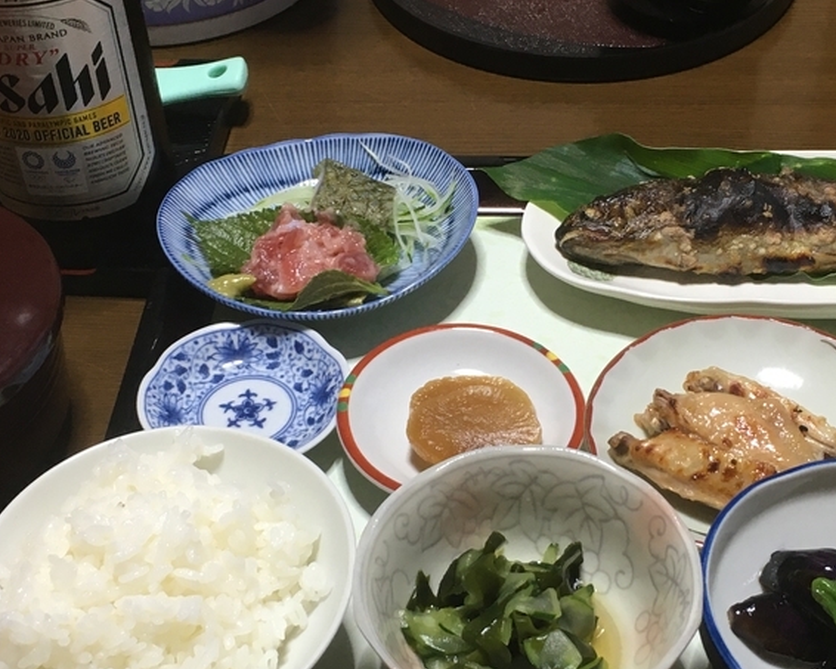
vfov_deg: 25.4
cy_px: 346
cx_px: 486
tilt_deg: -43.2
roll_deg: +0.4
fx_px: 1485
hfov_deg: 31.4
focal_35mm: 60
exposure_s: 1/30
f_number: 2.2
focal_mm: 4.15
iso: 64
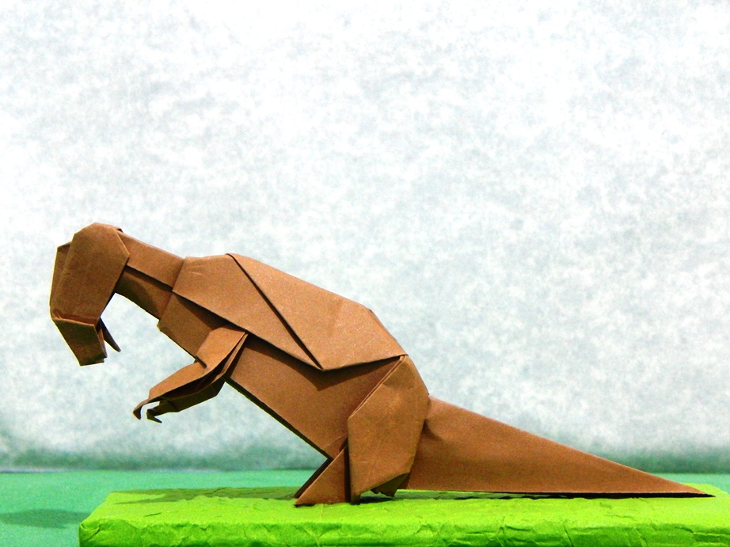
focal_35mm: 105
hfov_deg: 18.7
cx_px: 365
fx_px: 2214
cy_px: 274
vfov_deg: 14.1
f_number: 4.5
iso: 800
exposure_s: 1/13
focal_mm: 18.7
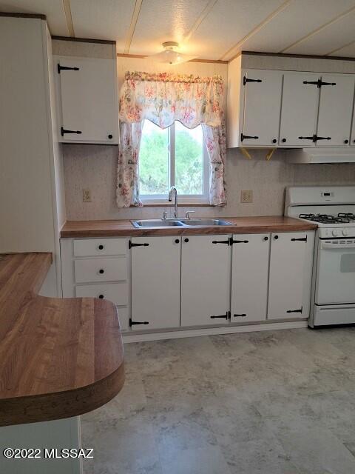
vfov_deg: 63.4
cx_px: 178
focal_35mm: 28
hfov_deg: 49.7
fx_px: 383
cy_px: 237
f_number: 2
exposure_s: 1/60
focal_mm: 5.9
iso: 64
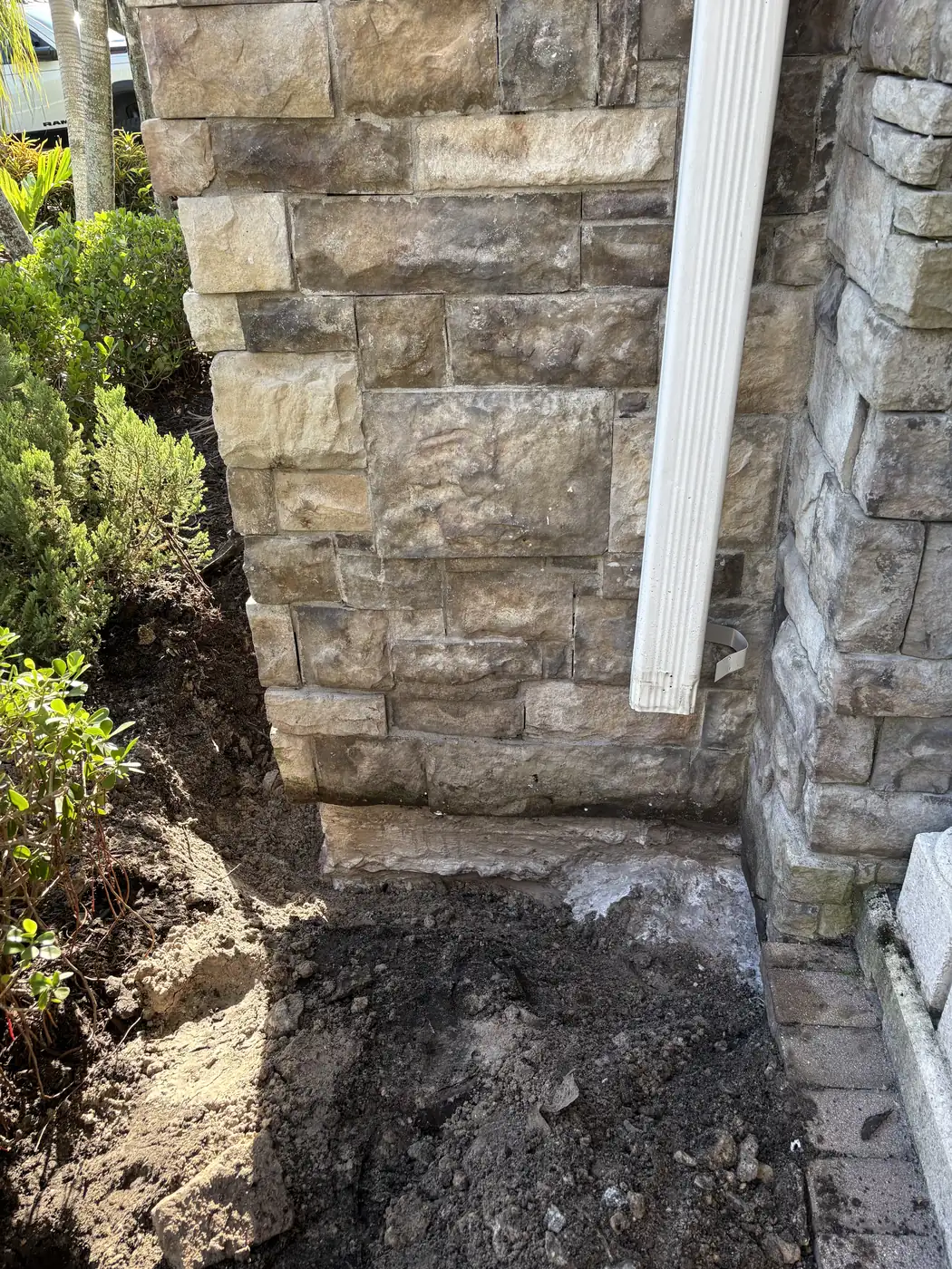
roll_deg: +2.8
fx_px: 953
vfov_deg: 67.3
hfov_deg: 53.1
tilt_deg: -32.1
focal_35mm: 26
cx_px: 476
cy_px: 634
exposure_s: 1/302
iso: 64
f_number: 1.6
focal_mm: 5.96
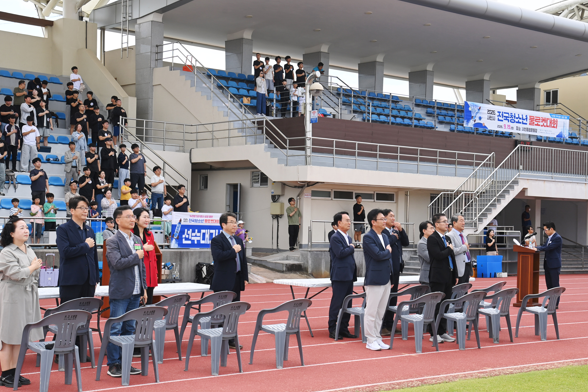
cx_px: 292
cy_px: 196
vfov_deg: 22.6
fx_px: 980
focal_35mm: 60
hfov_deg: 33.4
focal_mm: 48
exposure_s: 1/250
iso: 160
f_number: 7.1
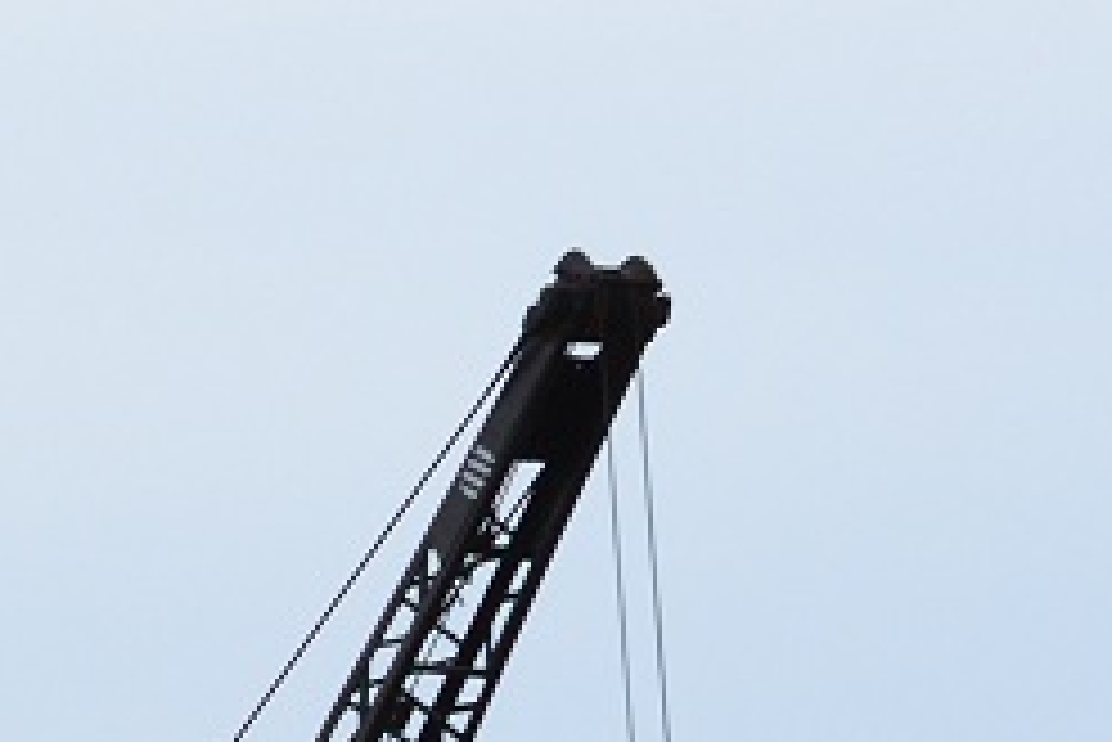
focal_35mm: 400
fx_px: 12375
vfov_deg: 3.4
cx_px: 131
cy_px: 1506
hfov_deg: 5.1
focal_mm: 55
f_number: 11
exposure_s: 1/400
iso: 400
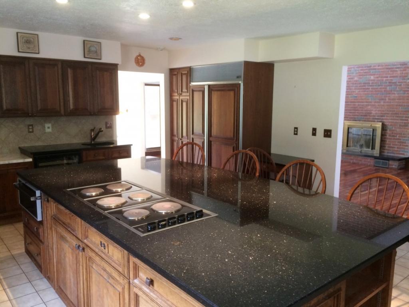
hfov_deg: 61.7
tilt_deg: -9.9
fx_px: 343
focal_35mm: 29
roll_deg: +0.3
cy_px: 154
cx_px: 204
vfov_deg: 48.2
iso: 160
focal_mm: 4.15
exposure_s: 1/30
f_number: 2.2
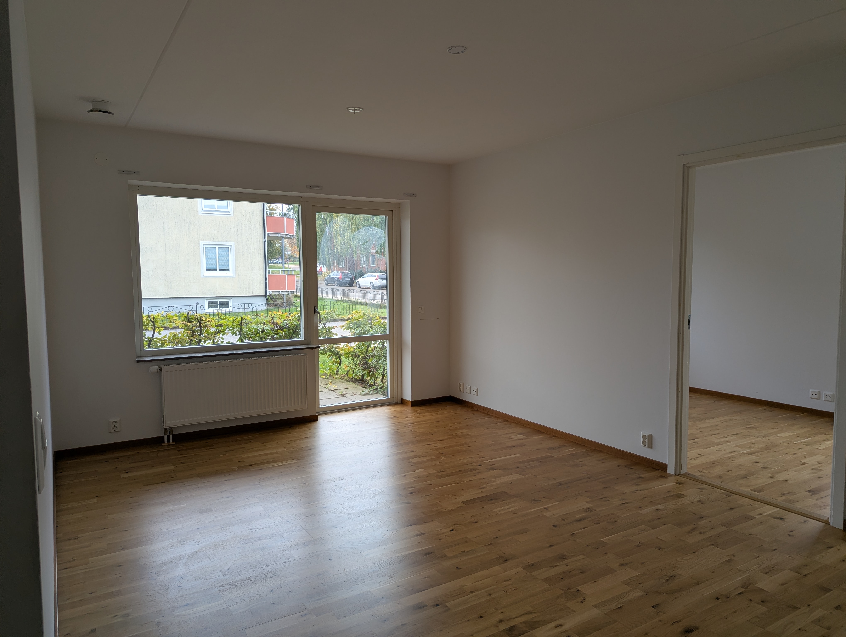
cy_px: 318
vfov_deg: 56.9
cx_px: 423
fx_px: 587
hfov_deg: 71.5
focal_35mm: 24
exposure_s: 1/68.3
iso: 46
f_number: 1.85
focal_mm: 6.81
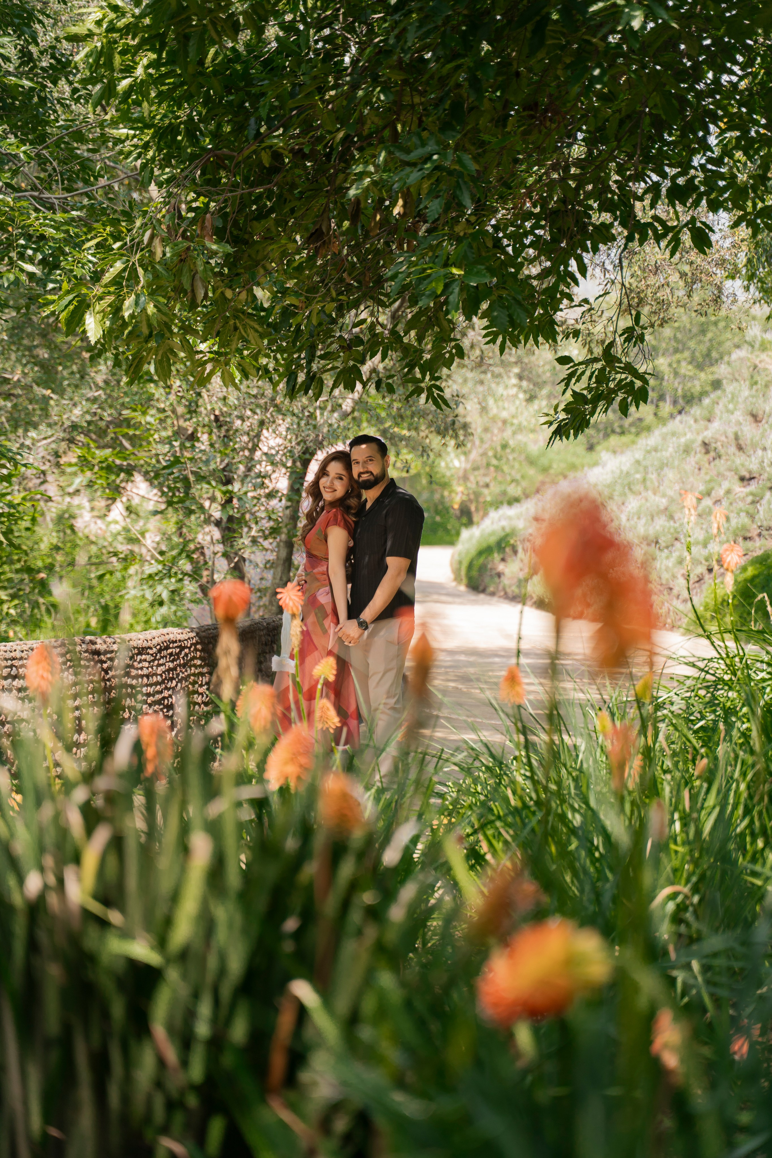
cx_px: 386
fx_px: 2412
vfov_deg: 27.0
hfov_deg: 18.2
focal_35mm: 75
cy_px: 579
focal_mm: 75
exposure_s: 1/500
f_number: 2.8
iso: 200
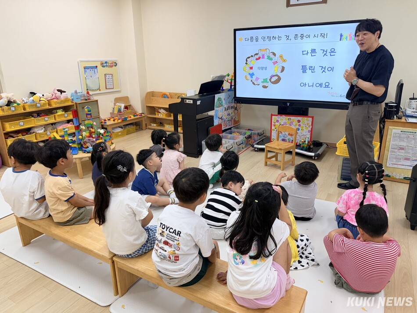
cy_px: 156
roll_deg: +1.4
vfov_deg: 56.8
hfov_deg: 71.6
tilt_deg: -17.8
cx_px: 208
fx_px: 289
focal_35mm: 24
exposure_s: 1/120
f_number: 1.78
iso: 100
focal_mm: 6.76
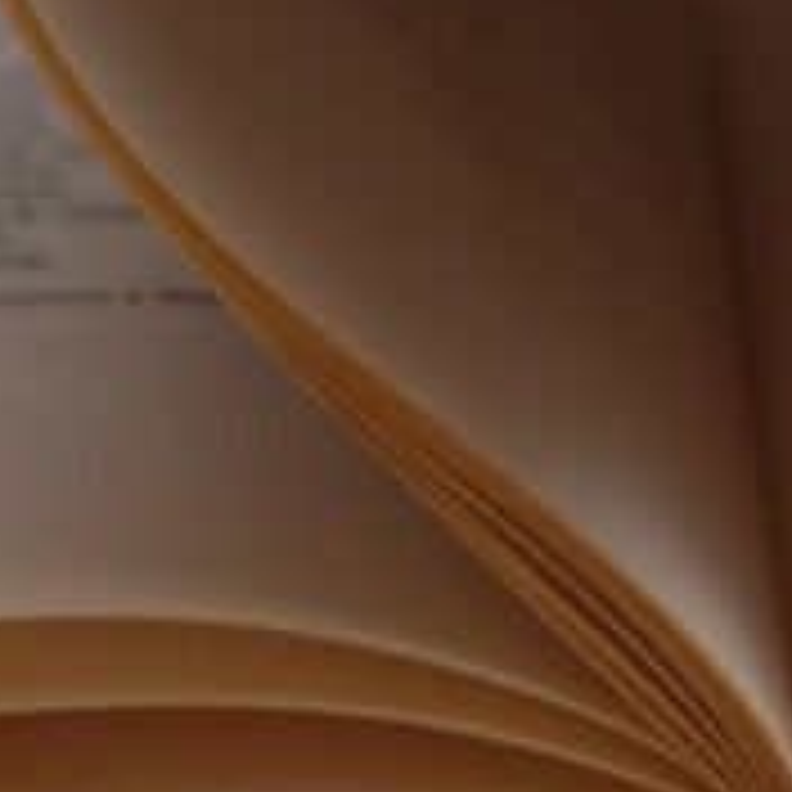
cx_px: 1098
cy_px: 196
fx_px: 5462
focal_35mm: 211
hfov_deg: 8.2
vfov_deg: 8.3
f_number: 5.6
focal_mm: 41.8
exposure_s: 1/150
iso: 400
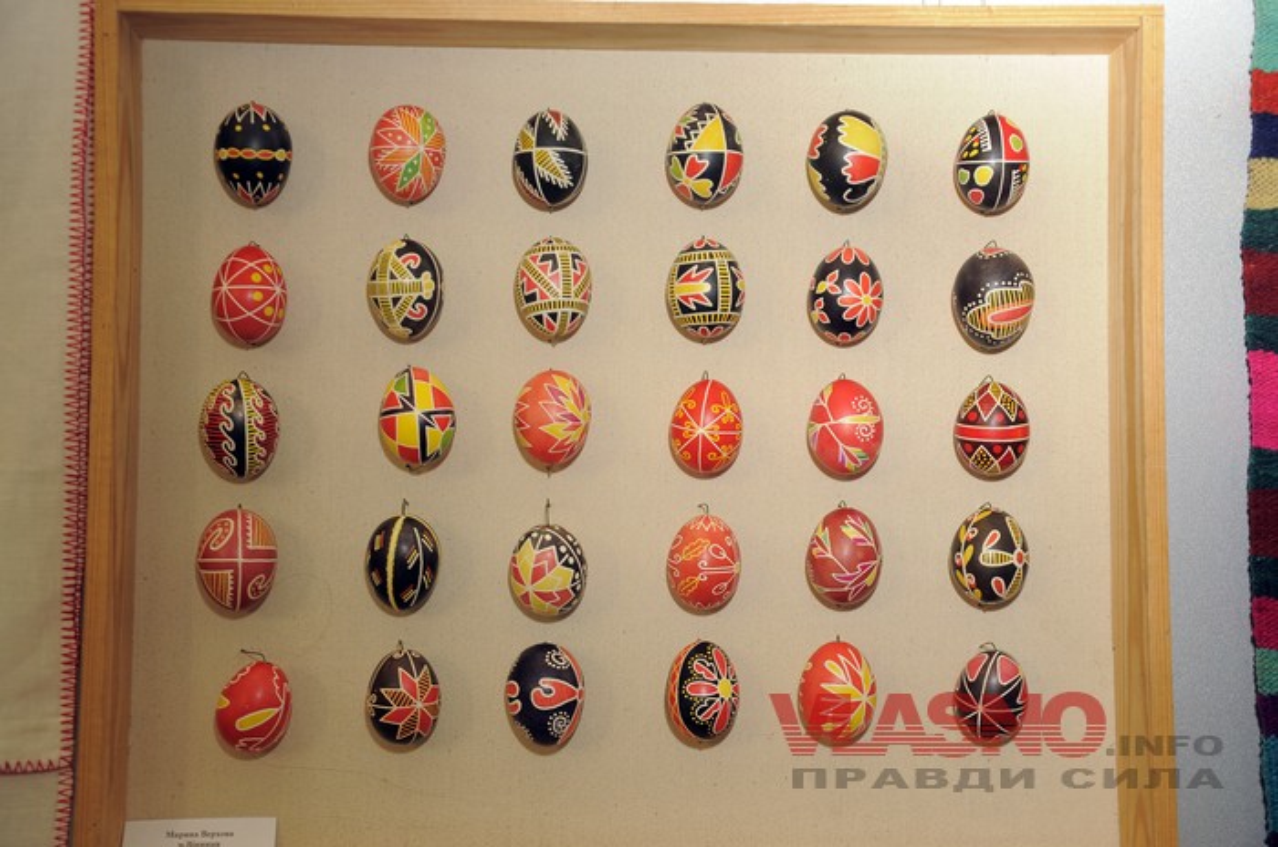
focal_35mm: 52
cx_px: 639
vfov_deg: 25.7
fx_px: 1860
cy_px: 424
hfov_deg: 37.9
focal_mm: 35
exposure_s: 1/60
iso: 320
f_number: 4.5
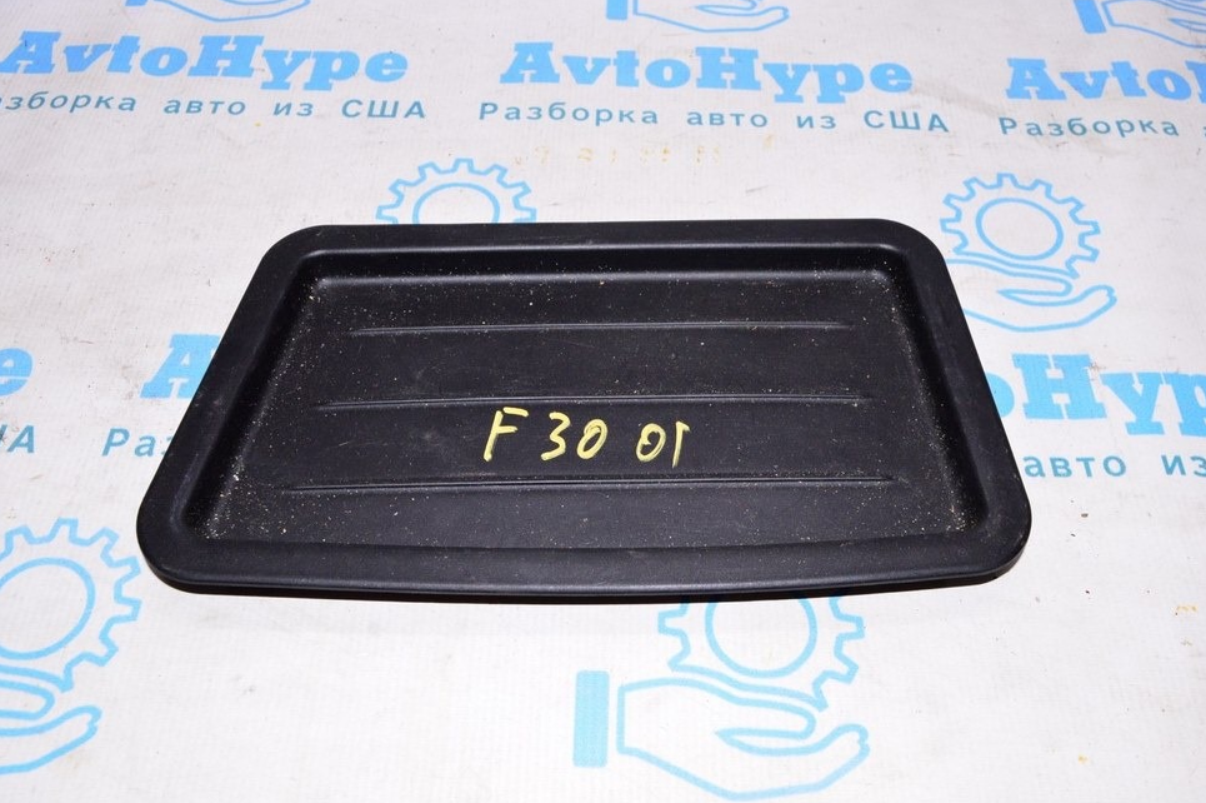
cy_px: 392
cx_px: 619
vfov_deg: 37.8
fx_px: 1172
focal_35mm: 35
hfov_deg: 54.5
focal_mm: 22
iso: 1600
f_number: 8
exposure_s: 1/200
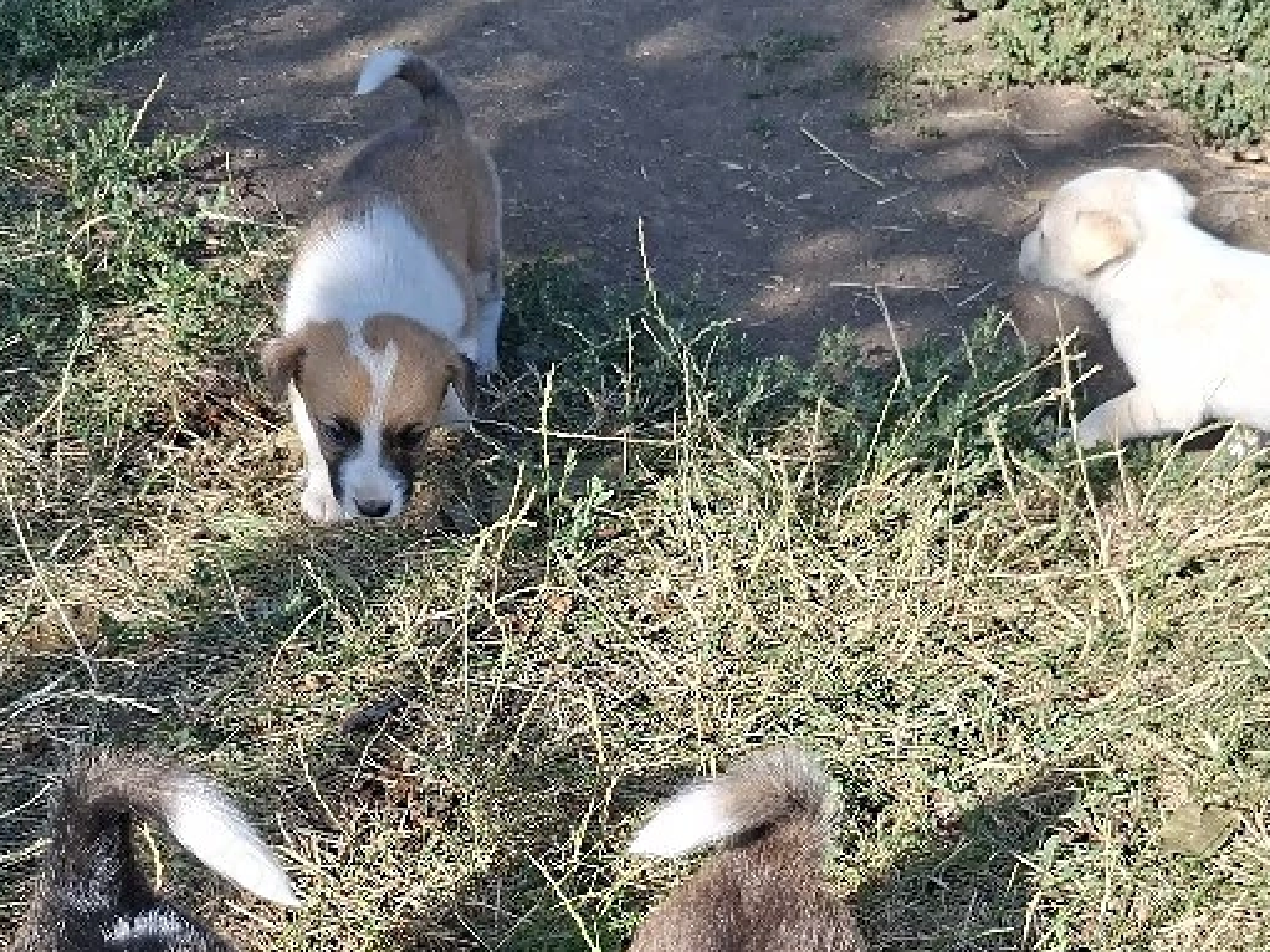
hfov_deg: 42.1
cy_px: 733
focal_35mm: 45
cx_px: 634
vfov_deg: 31.5
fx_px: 1651
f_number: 1.8
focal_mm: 5.54
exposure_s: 1/1111
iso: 50
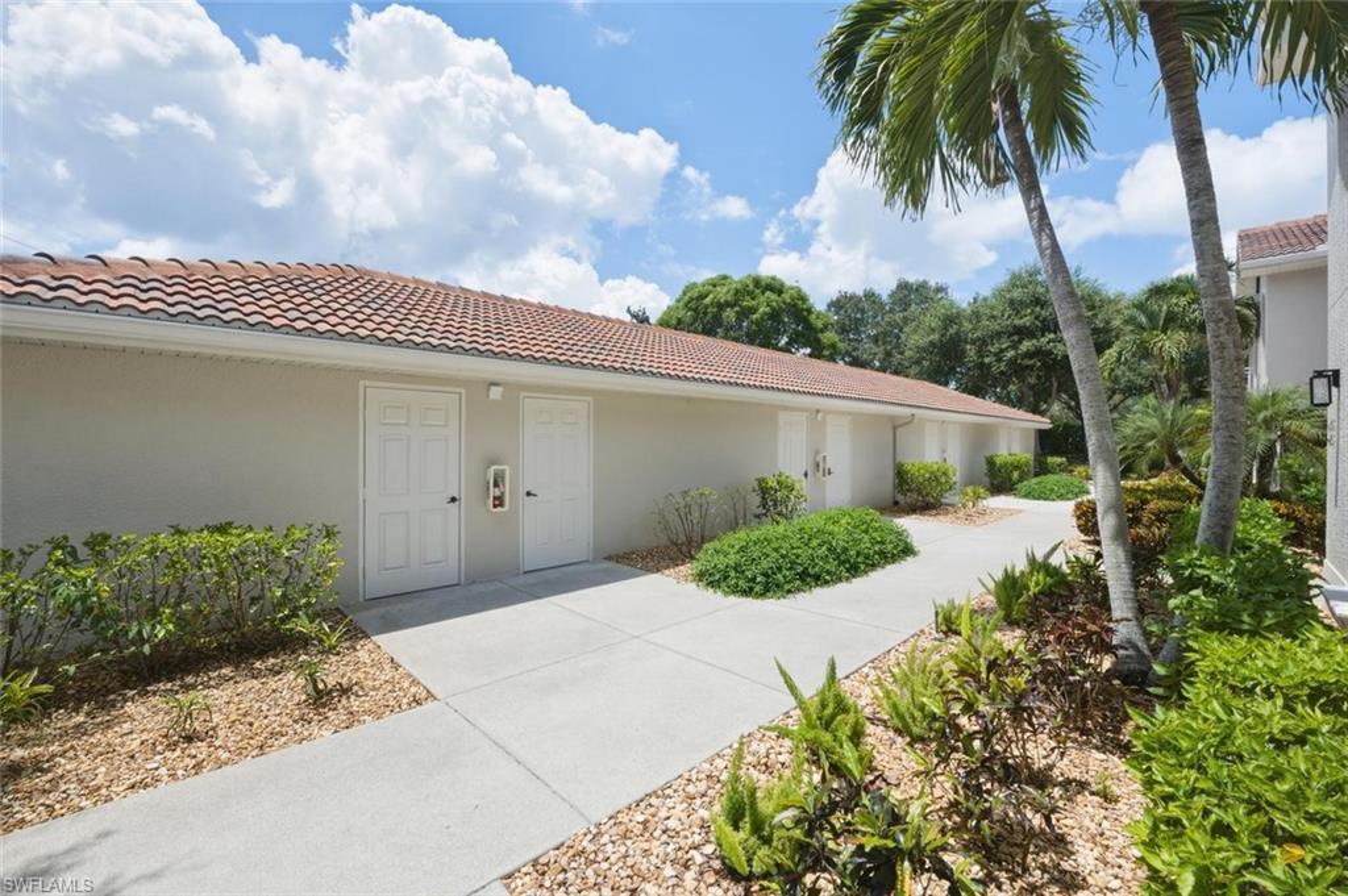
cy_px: 448
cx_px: 674
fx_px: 524
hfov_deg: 104.3
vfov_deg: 81.1
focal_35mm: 14
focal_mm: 14
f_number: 11
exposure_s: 1/320
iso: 200
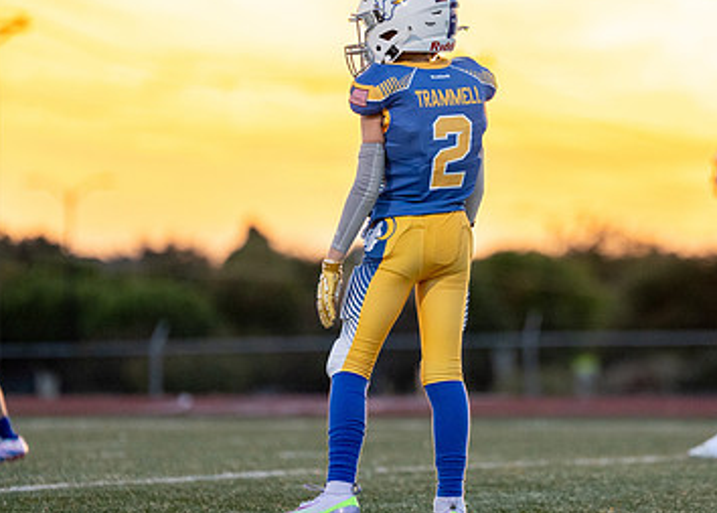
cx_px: 472
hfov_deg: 5.5
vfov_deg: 3.9
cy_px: 237
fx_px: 7516
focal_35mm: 369
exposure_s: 1/2000
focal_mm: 180
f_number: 2.8
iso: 1250
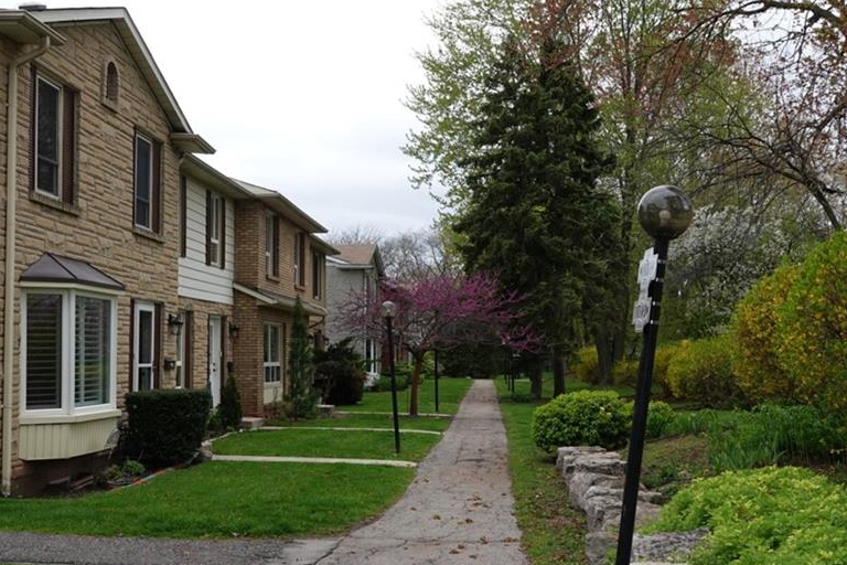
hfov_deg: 44.5
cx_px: 421
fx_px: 1035
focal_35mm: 44
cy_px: 287
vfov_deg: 30.5
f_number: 3.2
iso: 100
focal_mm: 12.04
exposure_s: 1/250
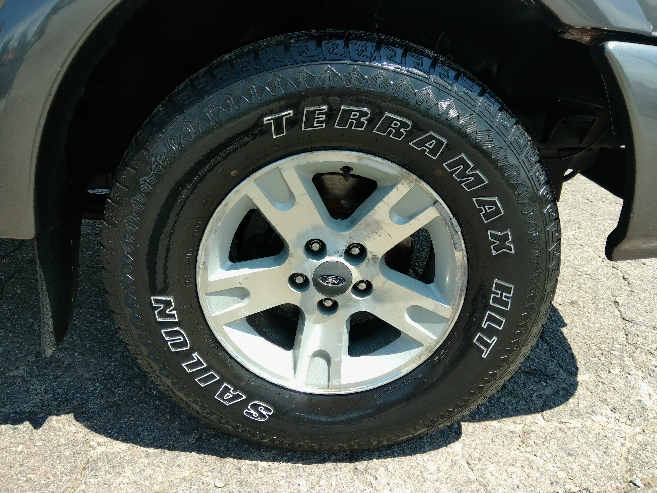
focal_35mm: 26
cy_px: 246
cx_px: 328
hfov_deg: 67.3
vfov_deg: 53.1
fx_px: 493
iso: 100
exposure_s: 1/438
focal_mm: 3
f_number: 2
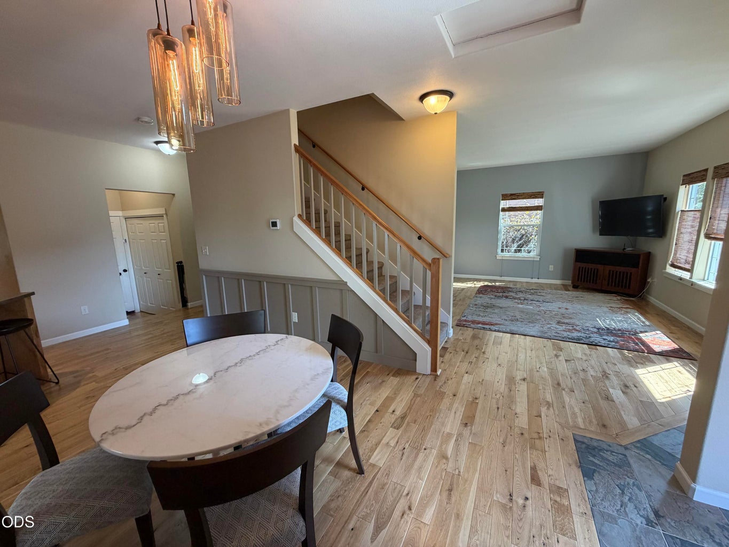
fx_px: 295
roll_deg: +2.0
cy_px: 274
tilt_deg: -9.8
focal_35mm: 14
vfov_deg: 85.7
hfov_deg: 102.1
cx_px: 364
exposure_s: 1/120
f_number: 2.2
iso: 250
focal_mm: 2.22
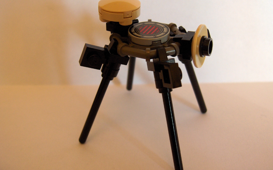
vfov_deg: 28.6
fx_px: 335
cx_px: 147
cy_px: 74
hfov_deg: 44.3
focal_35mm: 45
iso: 200
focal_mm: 8
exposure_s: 1/65.1
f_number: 2.8
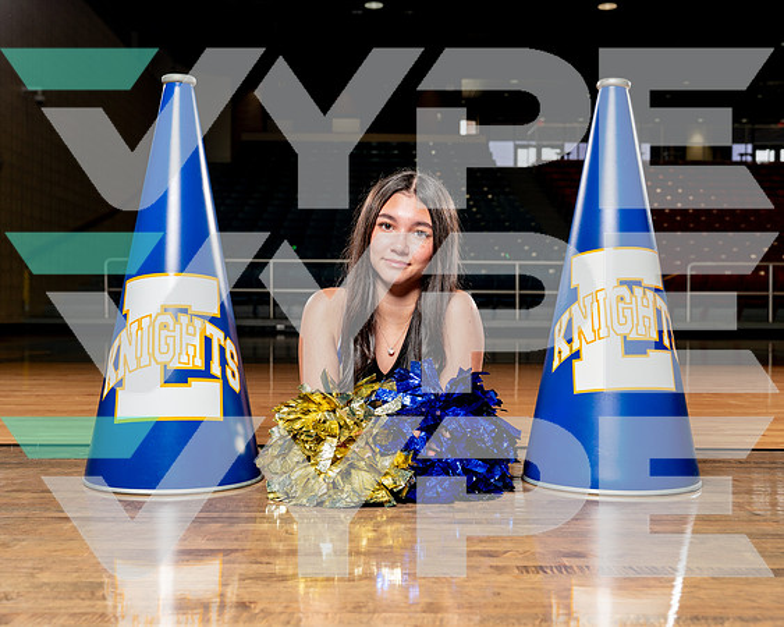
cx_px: 385
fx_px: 993
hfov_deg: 43.1
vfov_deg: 35.0
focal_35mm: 43
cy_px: 314
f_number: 5.6
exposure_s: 1/250
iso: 200
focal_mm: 38
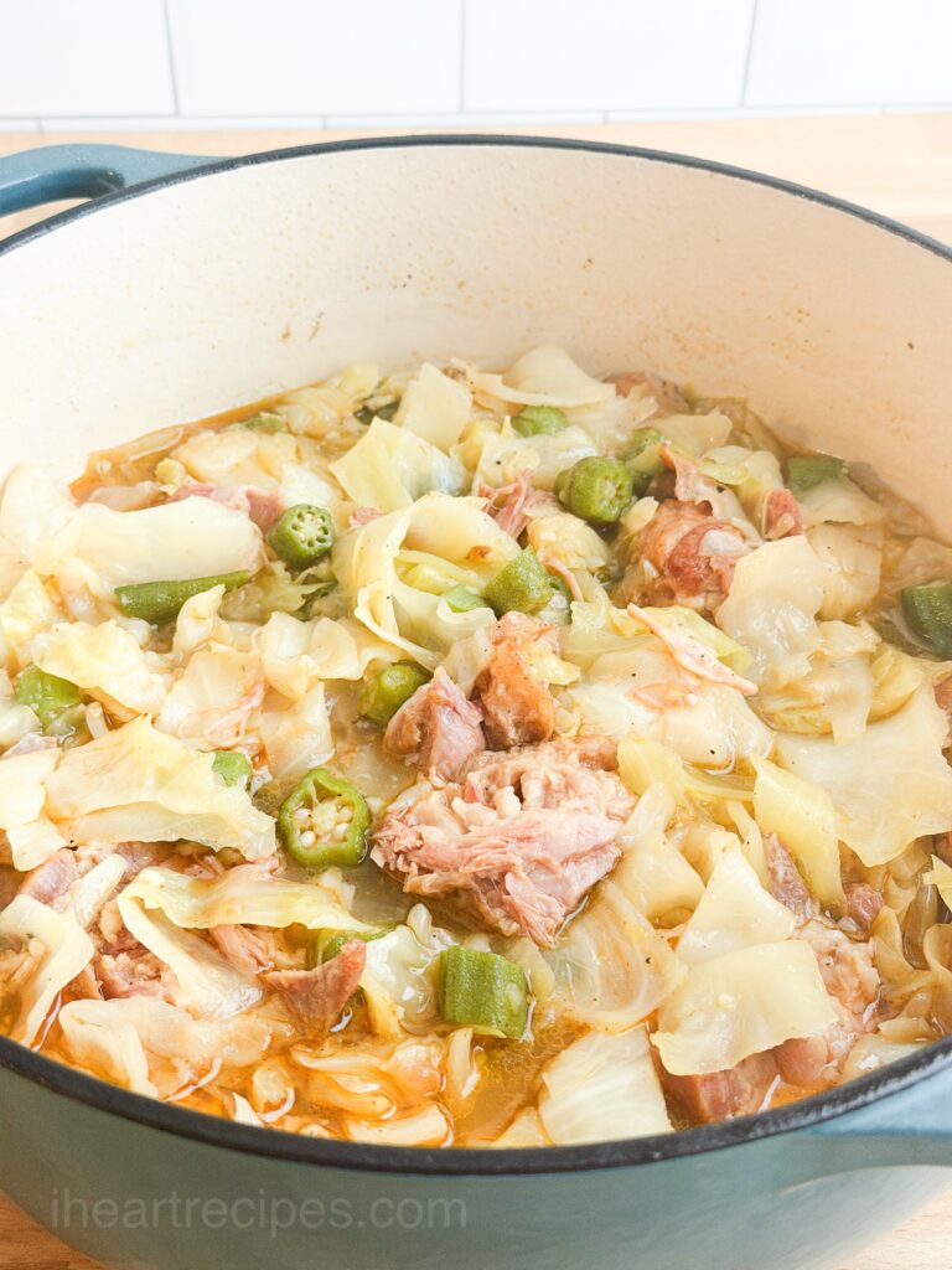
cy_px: 635
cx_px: 476
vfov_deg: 39.7
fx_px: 1760
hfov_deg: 30.3
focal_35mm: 48
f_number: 1.8
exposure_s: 1/60
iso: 250
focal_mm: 6.76
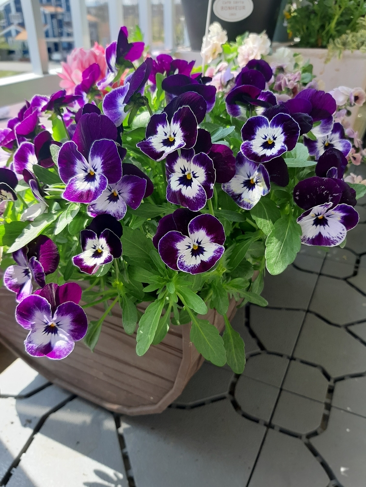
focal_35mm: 26
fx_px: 367
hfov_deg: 53.1
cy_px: 244
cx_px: 183
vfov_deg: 67.3
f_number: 1.7
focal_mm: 3.93
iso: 40
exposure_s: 1/384
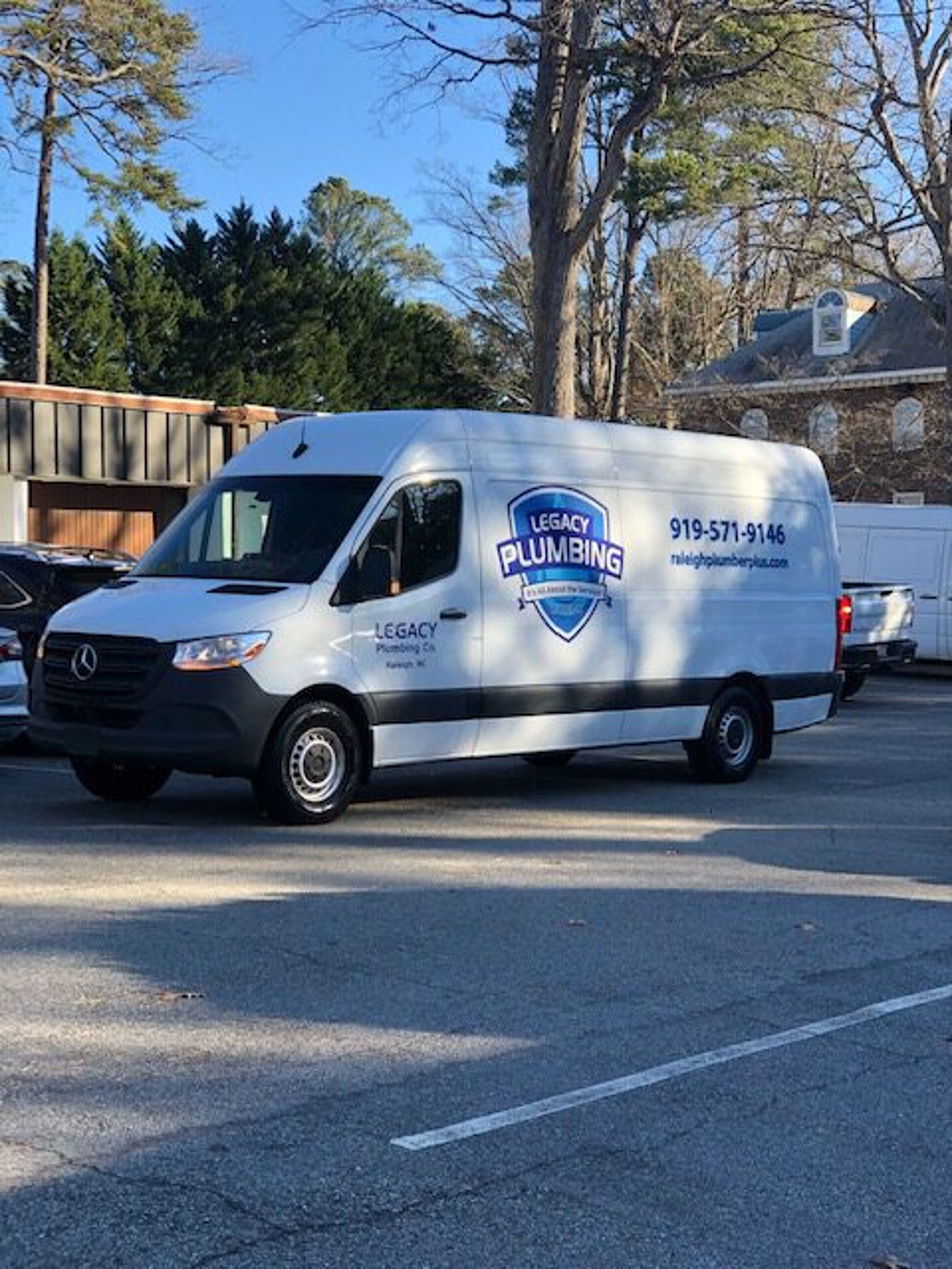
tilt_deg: -0.8
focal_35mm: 57
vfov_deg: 33.8
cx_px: 476
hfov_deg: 25.7
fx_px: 2090
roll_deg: +0.2
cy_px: 634
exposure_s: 1/196
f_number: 2.8
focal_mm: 6.6
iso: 20
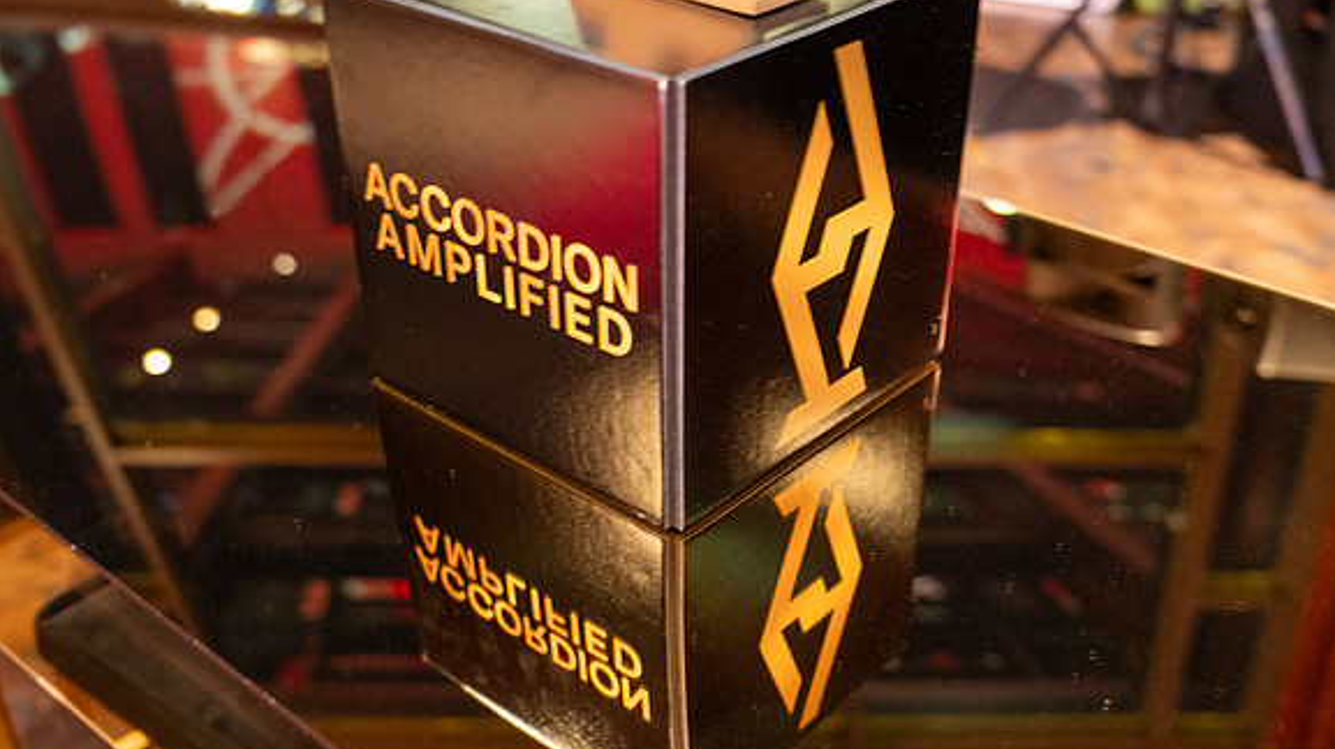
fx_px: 1380
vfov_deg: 30.3
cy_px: 436
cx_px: 669
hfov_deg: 51.6
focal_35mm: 39
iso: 3200
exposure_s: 1/3
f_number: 4
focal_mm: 37
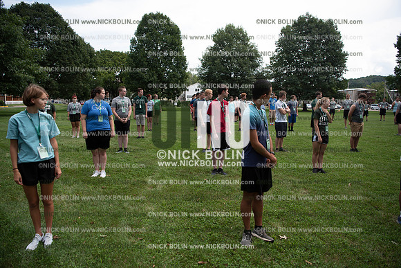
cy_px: 134
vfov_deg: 53.2
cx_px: 200
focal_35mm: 24
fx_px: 267
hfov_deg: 73.7
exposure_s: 1/640
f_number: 3.5
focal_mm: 24
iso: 125
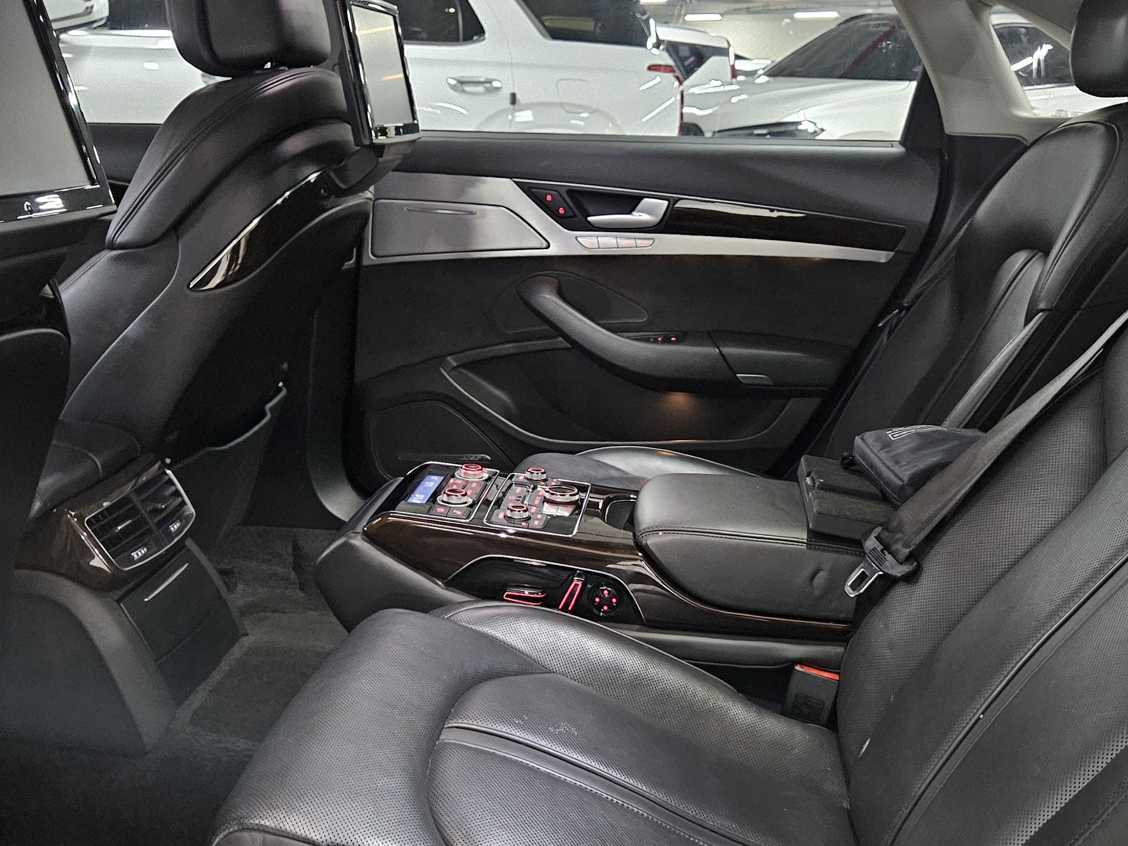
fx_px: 1206
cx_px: 620
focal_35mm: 37
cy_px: 474
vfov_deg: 38.6
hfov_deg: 50.1
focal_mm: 5.4
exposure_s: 1/24
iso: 1250
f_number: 1.8
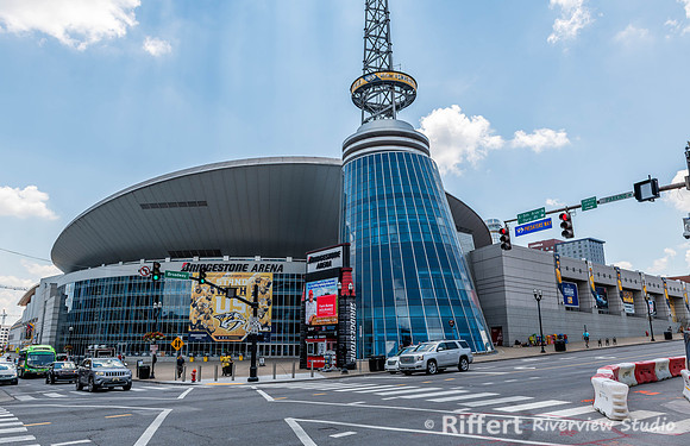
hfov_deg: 71.8
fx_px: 476
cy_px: 238
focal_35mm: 25
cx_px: 333
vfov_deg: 50.2
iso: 64
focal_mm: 24
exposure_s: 1/160
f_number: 8
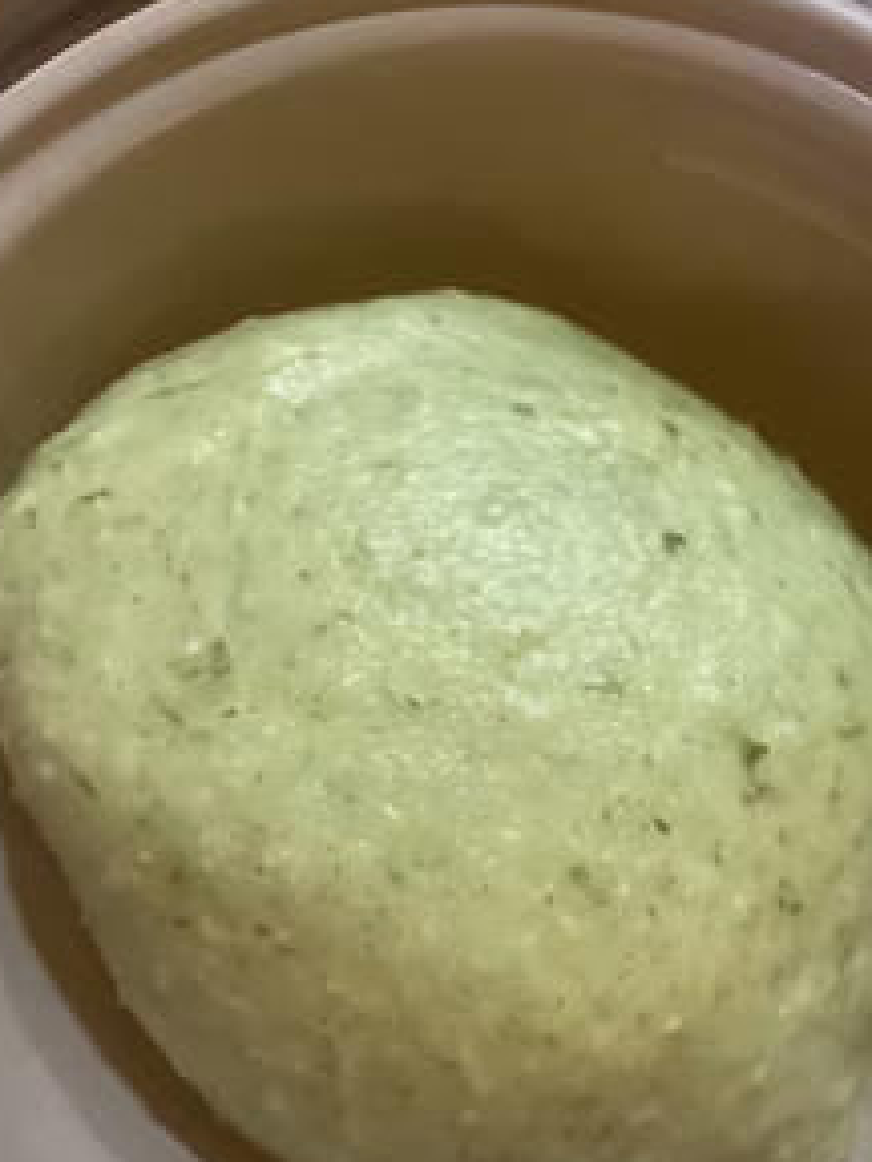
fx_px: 1444
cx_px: 577
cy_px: 658
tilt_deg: -80.0
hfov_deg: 33.3
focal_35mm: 43
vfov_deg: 43.8
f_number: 2.4
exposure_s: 1/33
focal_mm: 3.3
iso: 400
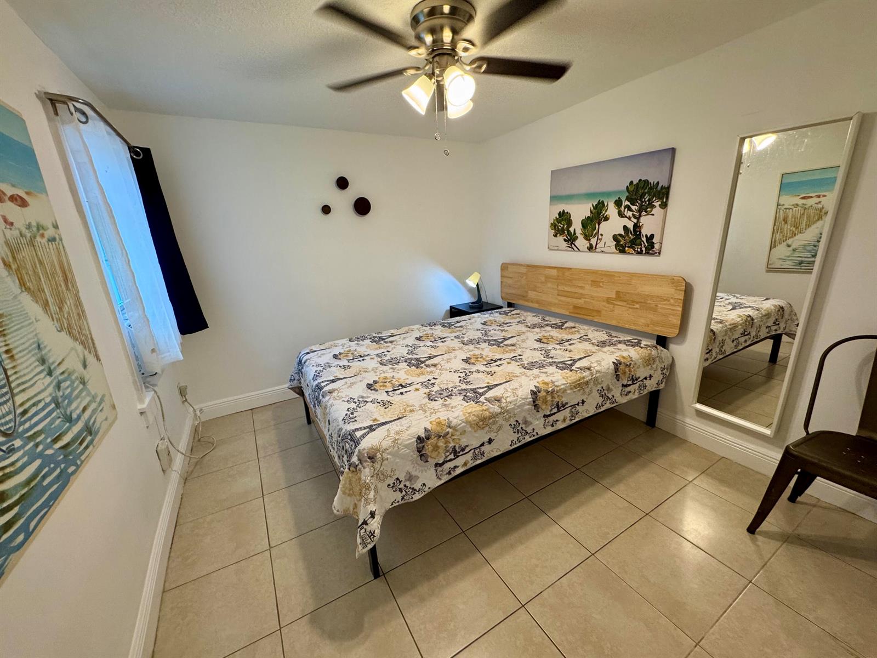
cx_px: 438
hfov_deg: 102.1
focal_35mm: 14
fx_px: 355
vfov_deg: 85.7
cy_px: 329
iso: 200
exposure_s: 1/120
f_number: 2.2
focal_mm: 2.22
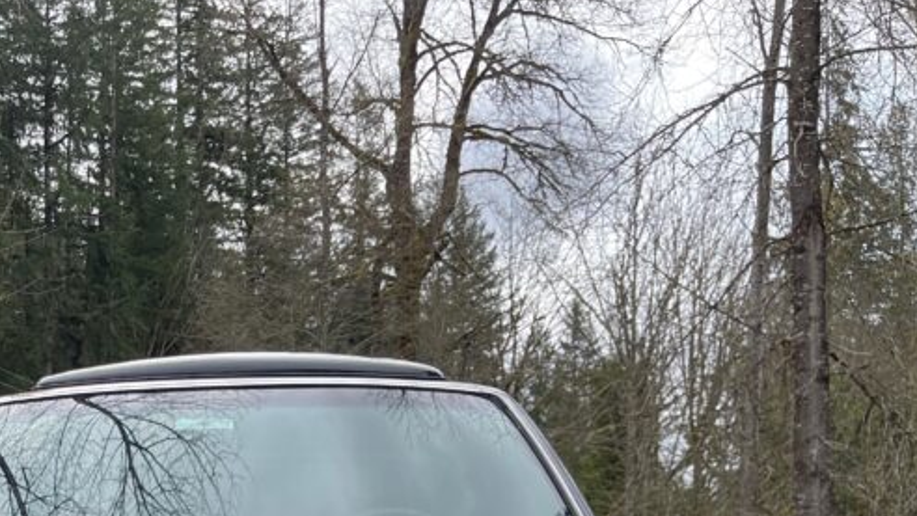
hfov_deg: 33.2
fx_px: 1435
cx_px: 58
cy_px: 665
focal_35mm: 59
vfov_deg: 18.9
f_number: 1.6
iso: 32
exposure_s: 1/969
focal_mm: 5.1
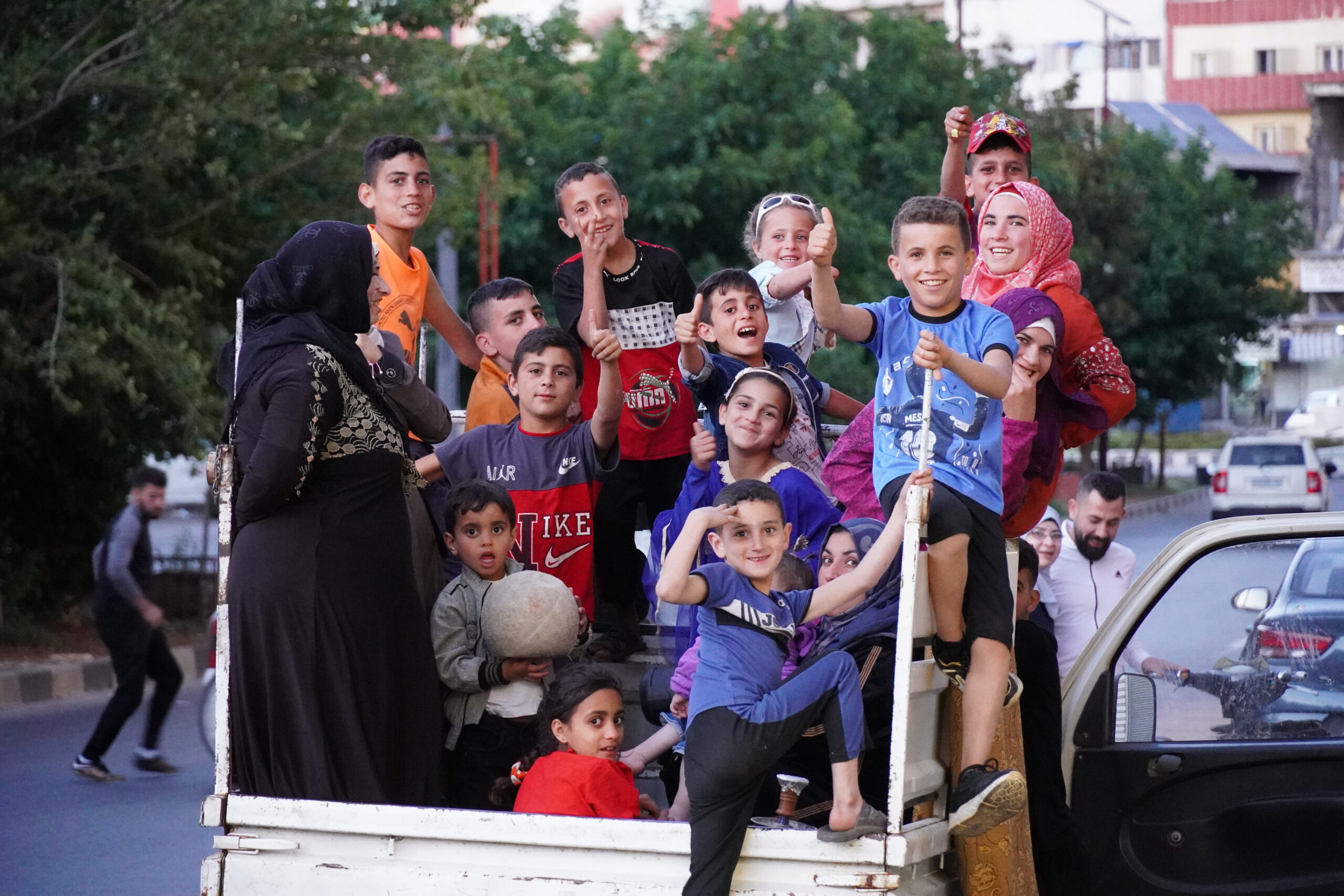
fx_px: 7560
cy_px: 448
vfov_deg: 6.8
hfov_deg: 10.2
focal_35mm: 202
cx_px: 672
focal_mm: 135
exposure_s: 1/60
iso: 6400
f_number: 5.6
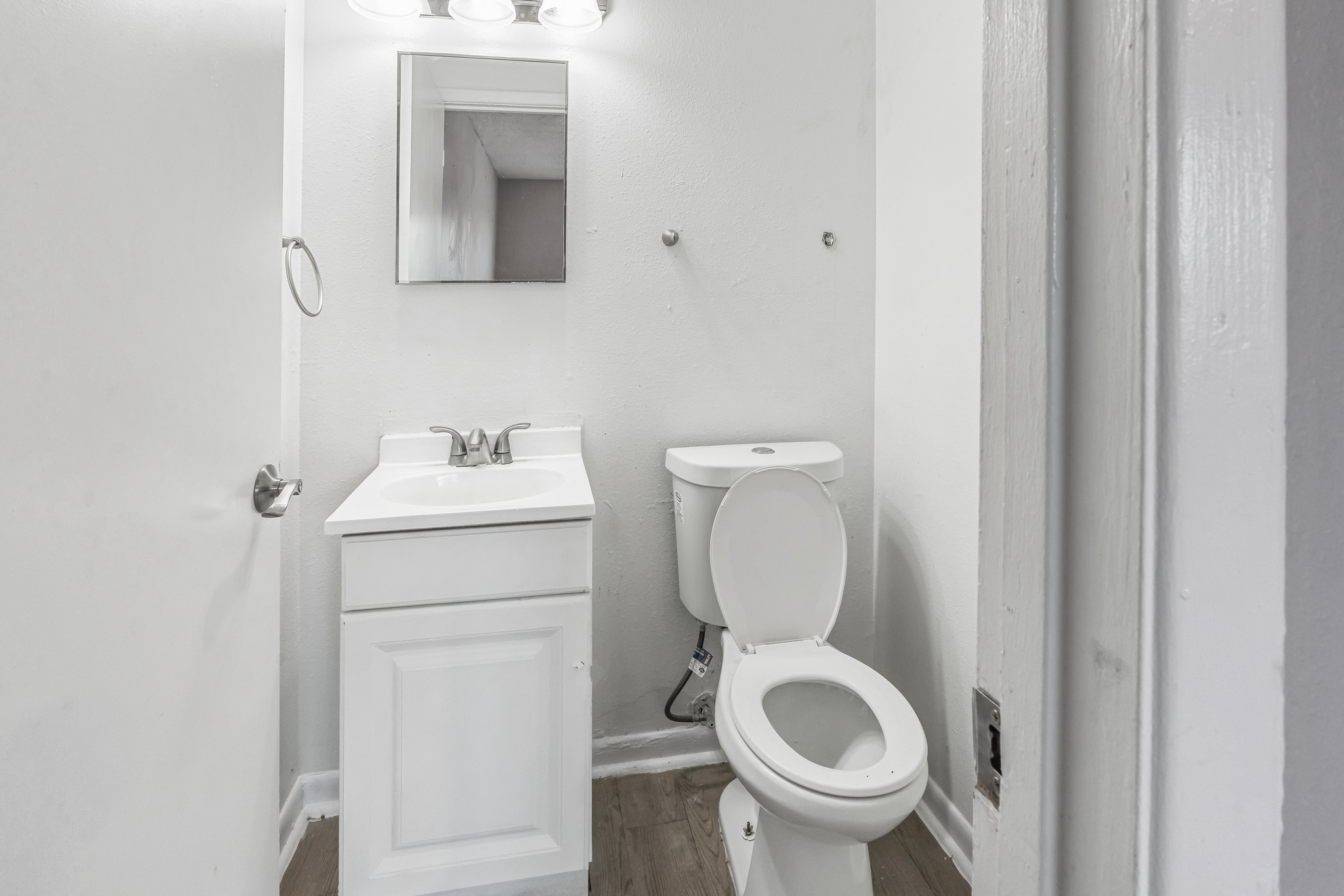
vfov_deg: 72.0
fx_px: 616
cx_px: 672
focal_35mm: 16
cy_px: 448
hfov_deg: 95.0
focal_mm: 16.5
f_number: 11
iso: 640
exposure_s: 1/13
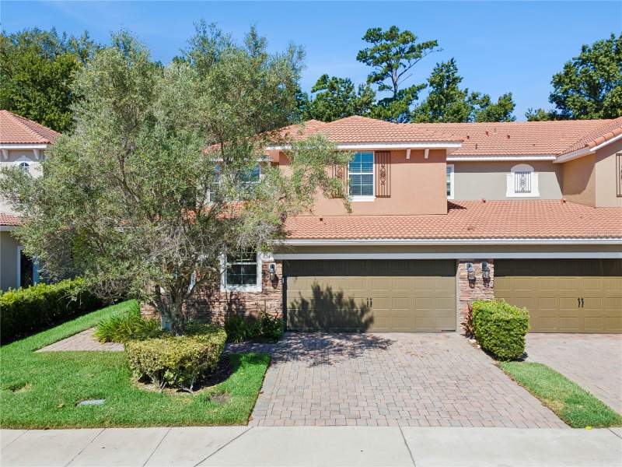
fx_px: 431
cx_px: 311
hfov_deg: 71.6
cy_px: 234
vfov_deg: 56.8
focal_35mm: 24
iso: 100
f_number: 2.8
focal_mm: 4.5
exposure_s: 1/400
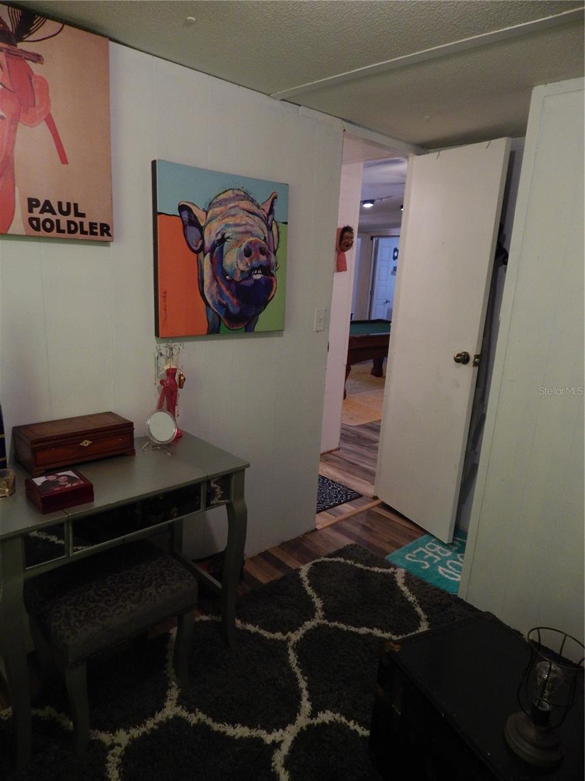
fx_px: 496
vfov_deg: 76.4
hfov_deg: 61.1
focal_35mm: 22
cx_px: 292
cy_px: 390
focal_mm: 4
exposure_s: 1/30
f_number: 3
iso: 280
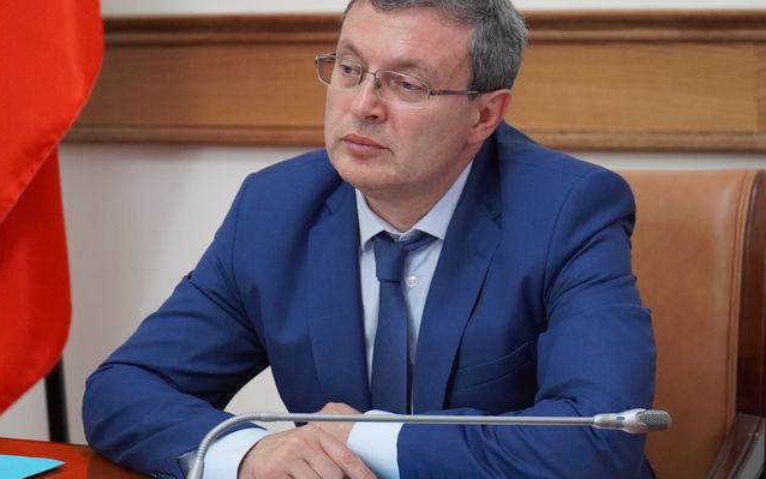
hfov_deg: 18.1
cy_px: 243
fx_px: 2401
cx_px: 409
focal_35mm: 115
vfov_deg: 11.4
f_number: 4
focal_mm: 60
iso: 2500
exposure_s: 1/160
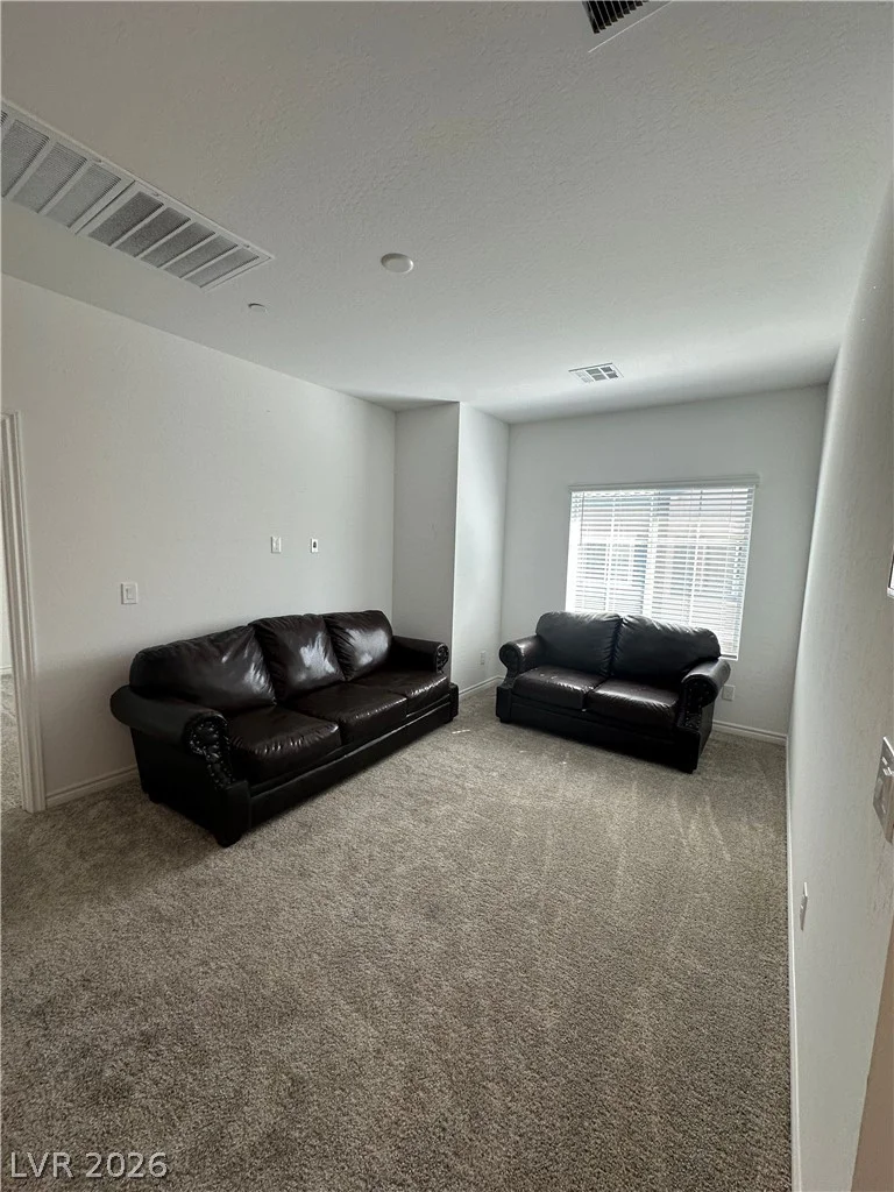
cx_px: 447
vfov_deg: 102.1
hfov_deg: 85.7
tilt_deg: -5.3
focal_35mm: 14
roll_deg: -1.4
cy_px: 596
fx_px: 482
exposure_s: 1/120
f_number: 2.2
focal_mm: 2.22
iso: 80
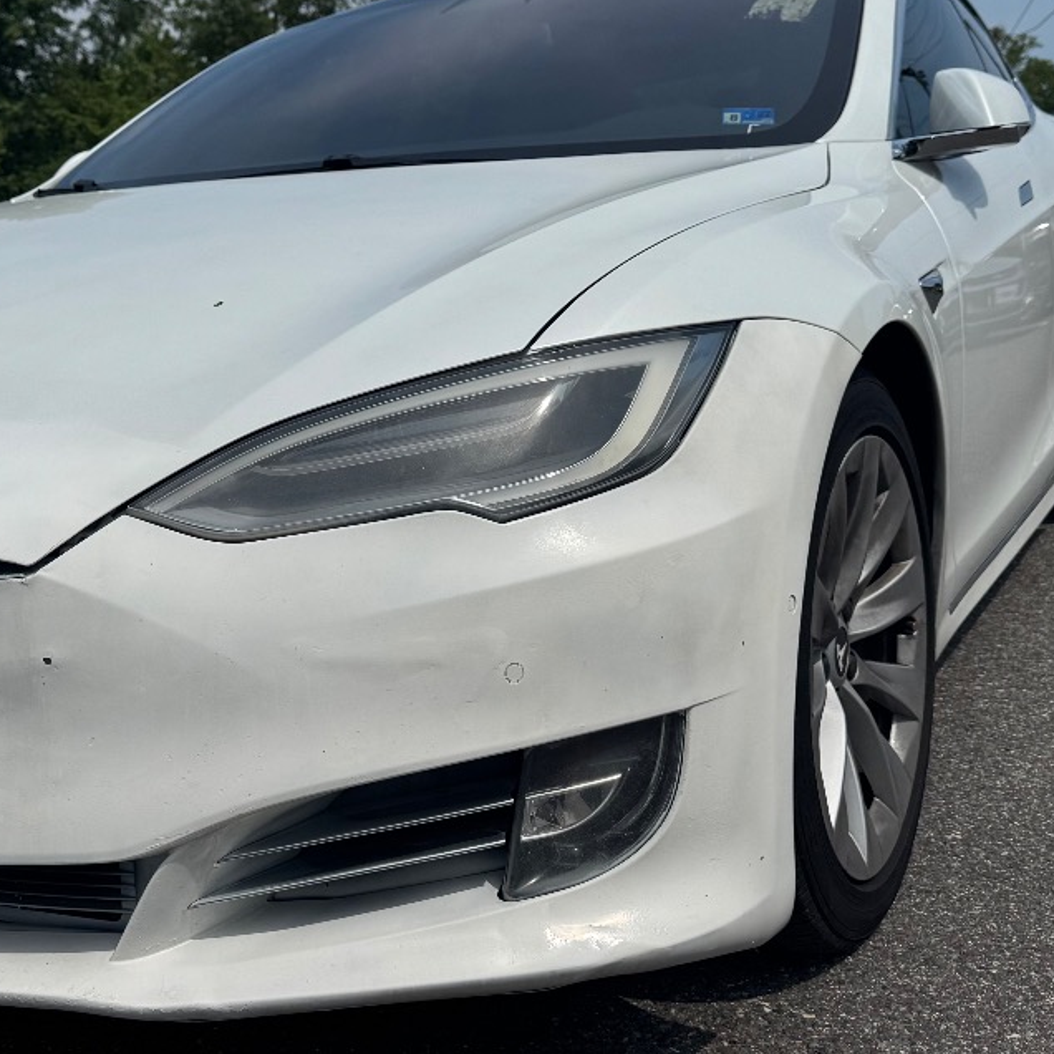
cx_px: 346
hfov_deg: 35.0
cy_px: 424
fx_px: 1654
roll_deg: -0.2
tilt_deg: -4.3
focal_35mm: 48
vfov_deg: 35.2
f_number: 1.78
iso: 80
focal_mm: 6.76
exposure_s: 1/12346
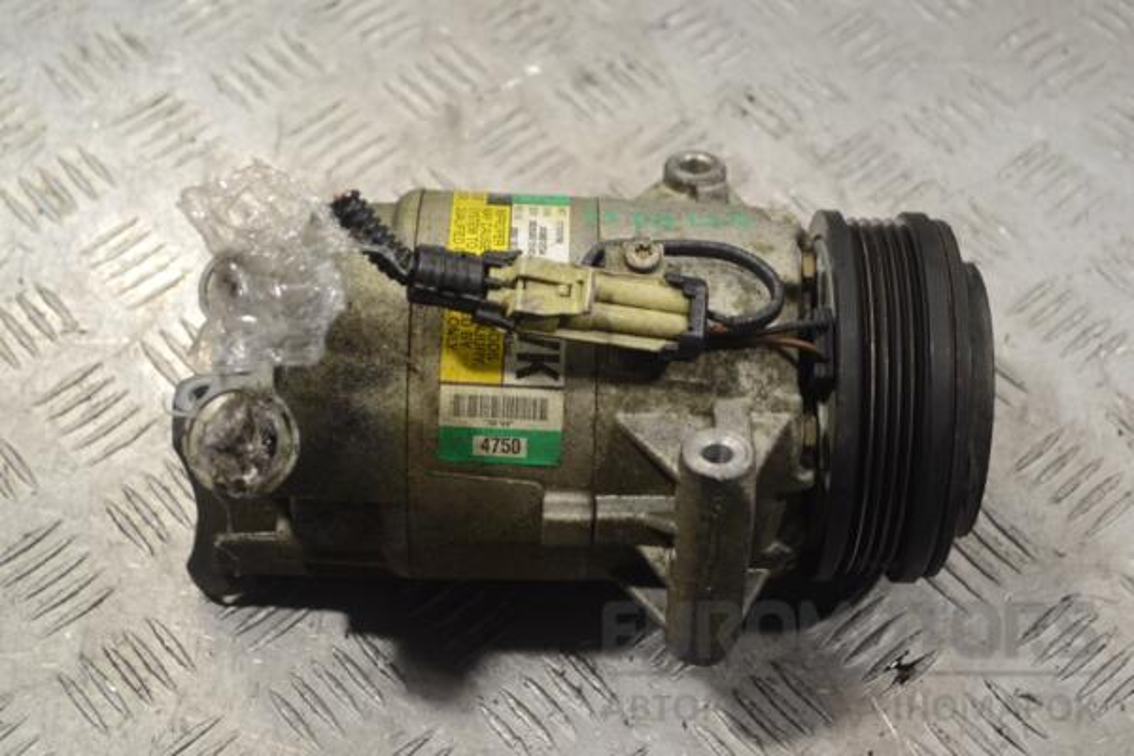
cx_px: 567
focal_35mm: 66
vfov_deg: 20.6
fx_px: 2079
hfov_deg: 30.5
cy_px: 378
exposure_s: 1/30
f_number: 5.3
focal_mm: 44
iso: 140
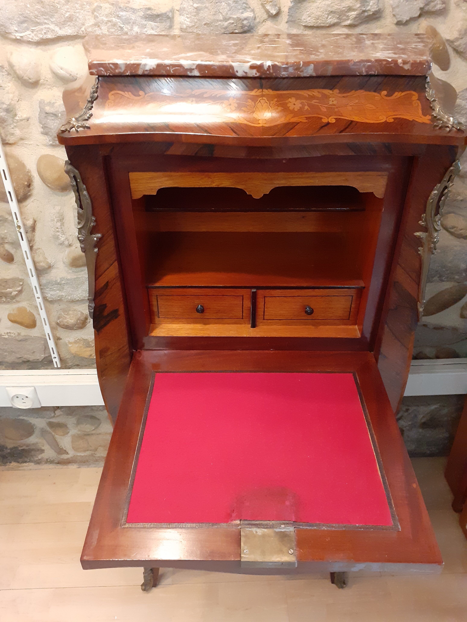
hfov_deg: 51.4
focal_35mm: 27
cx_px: 234
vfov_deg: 65.3
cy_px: 311
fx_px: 486
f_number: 1.9
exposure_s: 1/25
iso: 400
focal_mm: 3.6
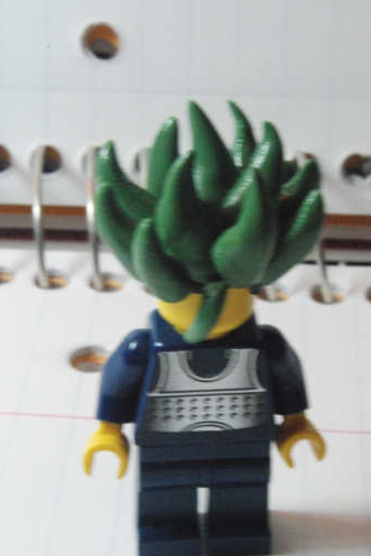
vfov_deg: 19.5
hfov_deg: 13.1
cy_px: 340
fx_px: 1616
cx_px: 197
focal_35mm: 105
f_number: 32
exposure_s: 1/15
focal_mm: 55
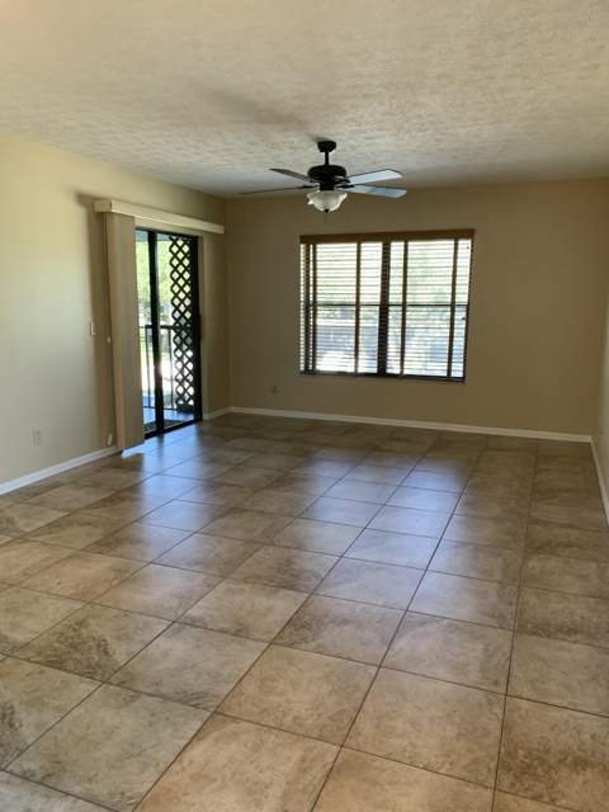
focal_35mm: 26
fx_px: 610
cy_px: 406
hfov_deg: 53.1
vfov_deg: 67.3
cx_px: 304
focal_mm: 4.25
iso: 160
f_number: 1.8
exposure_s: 1/60
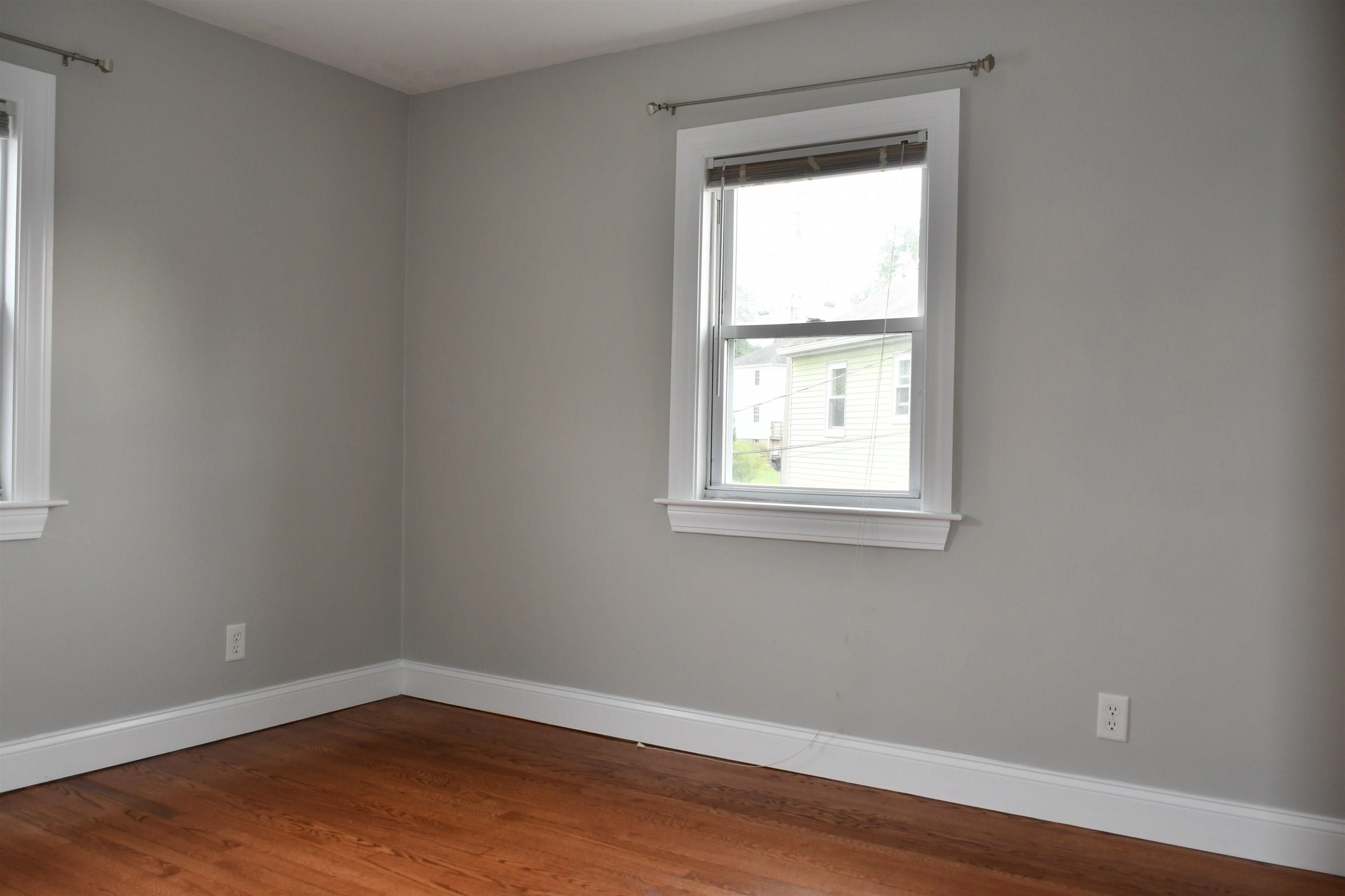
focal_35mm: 27
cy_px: 448
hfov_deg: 67.4
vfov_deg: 47.9
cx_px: 672
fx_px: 1009
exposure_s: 1/125
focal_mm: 18
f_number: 3.5
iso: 280
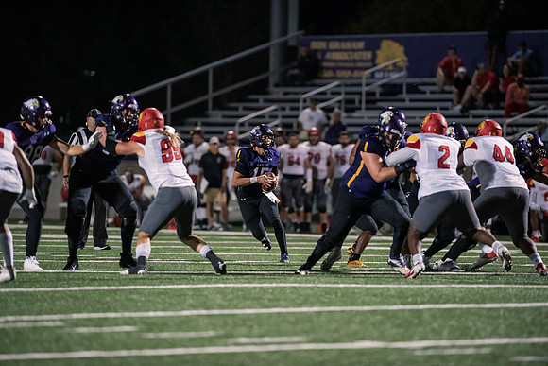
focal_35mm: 300
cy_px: 183
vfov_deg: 4.6
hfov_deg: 6.9
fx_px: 4568
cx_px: 274
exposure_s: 1/800
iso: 6400
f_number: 2.8
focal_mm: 300
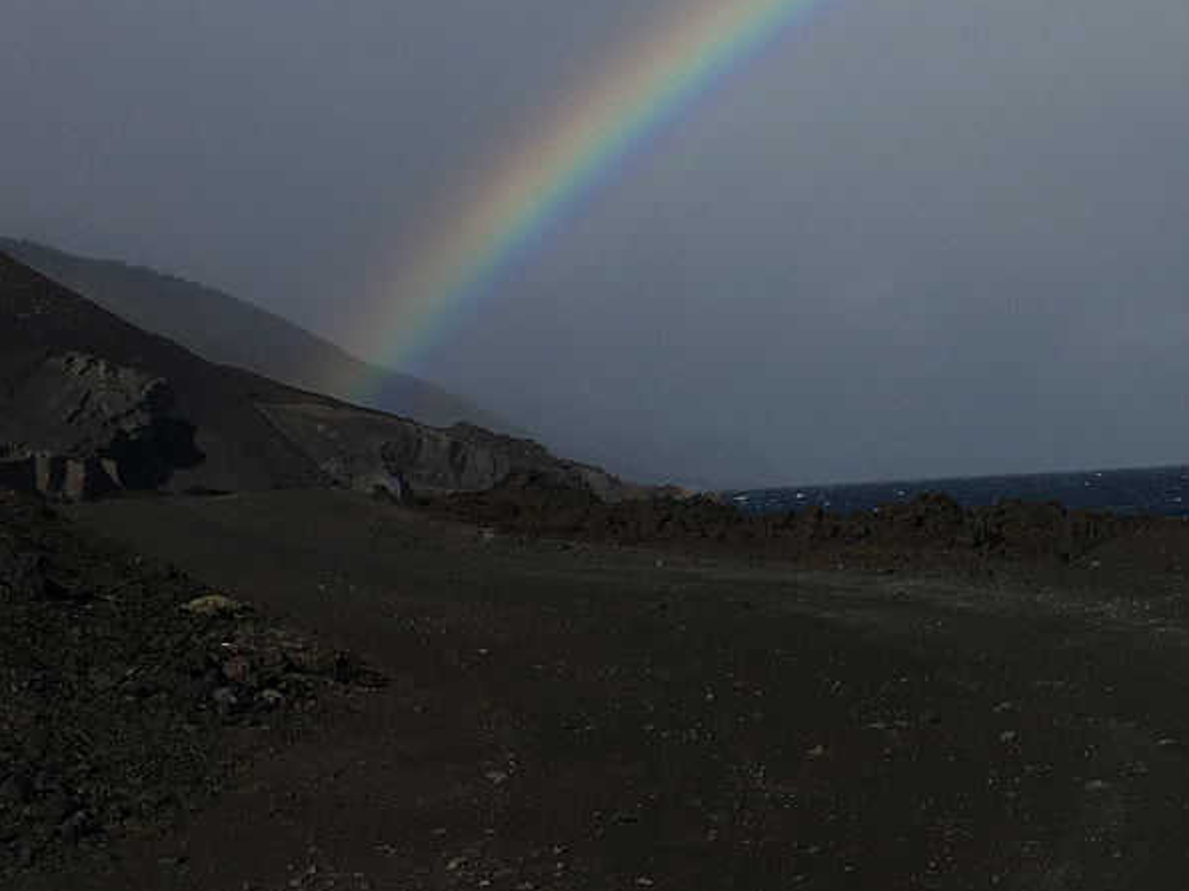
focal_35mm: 78
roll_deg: +1.2
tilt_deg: +9.4
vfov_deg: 18.5
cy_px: 42
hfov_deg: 24.4
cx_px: 1053
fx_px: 2679
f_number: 2.2
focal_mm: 4.15
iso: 25
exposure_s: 1/2331
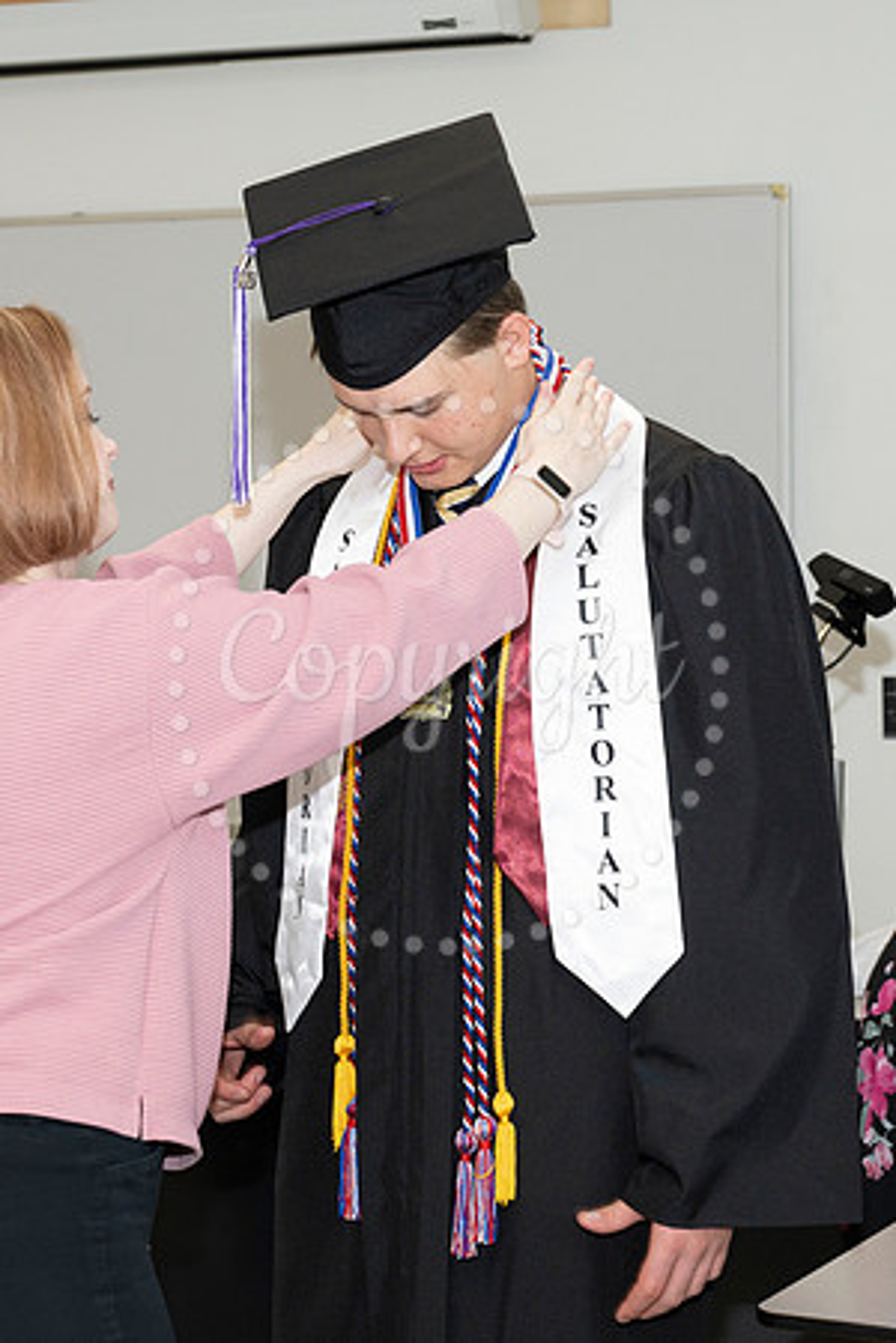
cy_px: 640
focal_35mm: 87
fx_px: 3263
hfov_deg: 15.6
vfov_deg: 23.3
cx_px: 462
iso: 800
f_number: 5.6
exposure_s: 1/80
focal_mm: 55
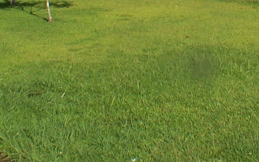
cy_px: -72
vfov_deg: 11.2
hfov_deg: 18.3
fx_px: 798
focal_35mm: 113
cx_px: 210
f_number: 5.6
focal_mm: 6.3
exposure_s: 1/350
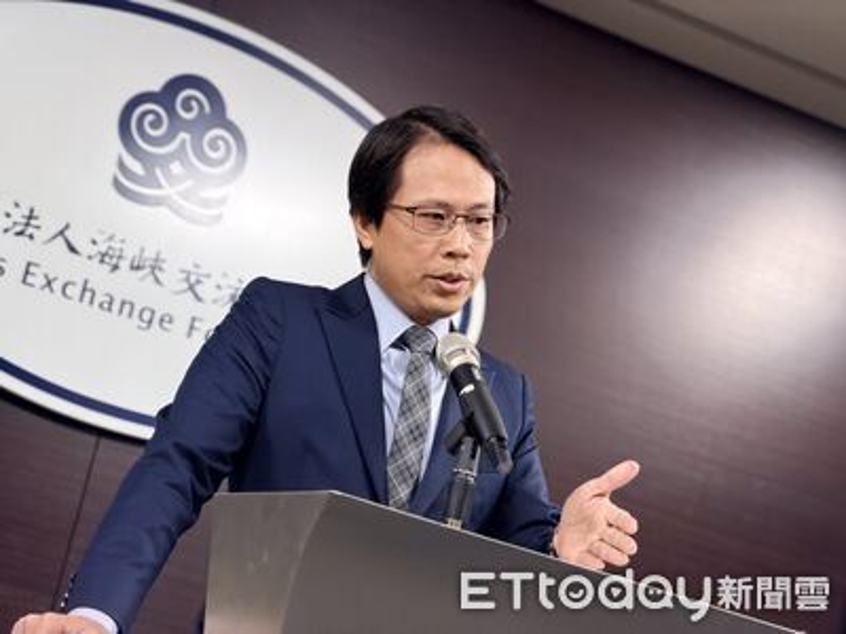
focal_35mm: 100
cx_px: 423
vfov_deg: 14.8
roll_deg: -13.3
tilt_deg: +11.1
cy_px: 317
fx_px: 2444
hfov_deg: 19.6
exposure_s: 1/120
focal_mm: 16.89
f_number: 2.8
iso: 320
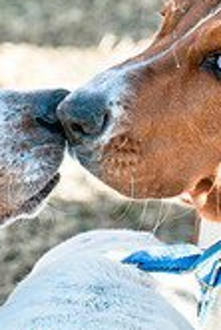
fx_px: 4475
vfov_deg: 4.2
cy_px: 169
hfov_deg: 2.8
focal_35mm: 487
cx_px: 91
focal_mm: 120
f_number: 5.6
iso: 400
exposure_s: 1/1000
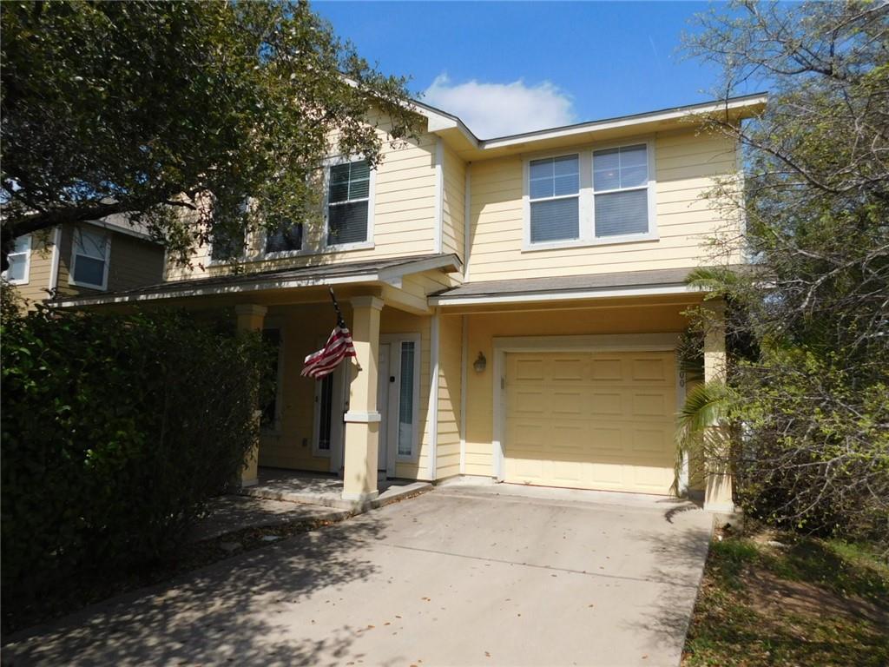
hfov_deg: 73.9
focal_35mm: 23
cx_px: 444
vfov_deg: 58.9
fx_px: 591
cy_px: 334
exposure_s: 1/640
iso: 125
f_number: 6
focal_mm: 4
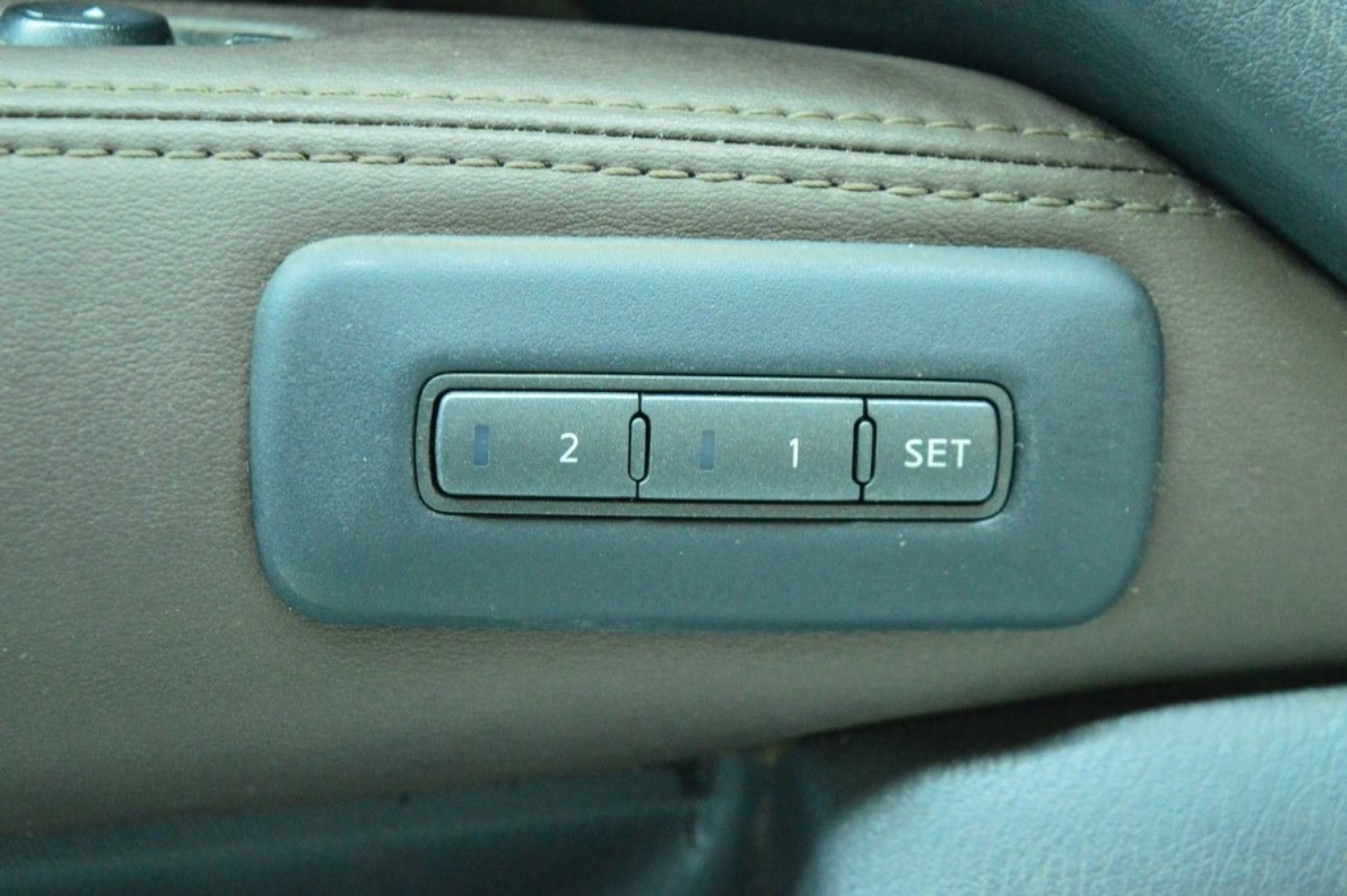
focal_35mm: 82
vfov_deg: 16.5
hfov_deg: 24.6
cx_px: 674
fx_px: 3084
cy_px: 448
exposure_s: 1/50
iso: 6400
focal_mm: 55
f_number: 5.6
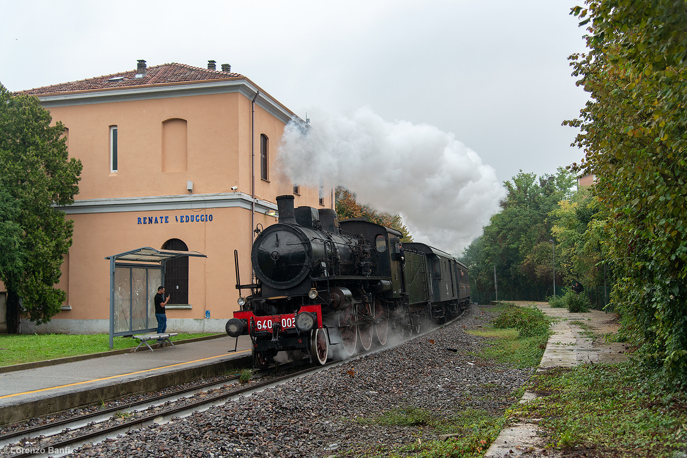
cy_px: 229
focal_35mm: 40
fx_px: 763
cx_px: 344
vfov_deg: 33.4
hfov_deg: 48.5
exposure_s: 1/640
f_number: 4.5
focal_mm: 40
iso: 640
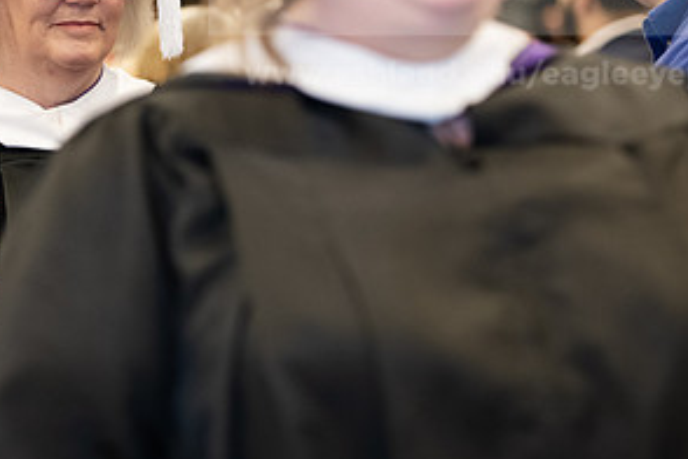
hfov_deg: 10.4
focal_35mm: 197
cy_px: 123
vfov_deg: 7.0
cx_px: 138
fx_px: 3765
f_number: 3.2
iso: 2000
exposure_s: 1/200
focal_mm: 100
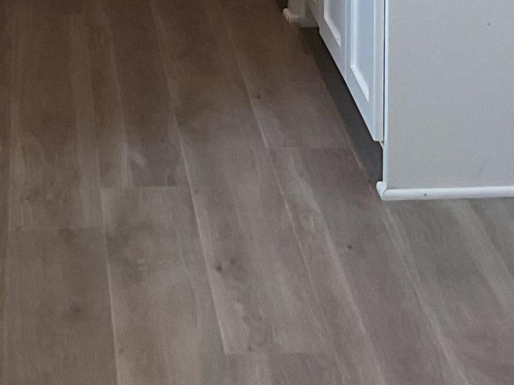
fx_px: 1766
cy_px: -338
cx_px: 156
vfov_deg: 11.4
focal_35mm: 119
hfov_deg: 16.5
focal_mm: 3
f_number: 1.8
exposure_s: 1/120
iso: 40
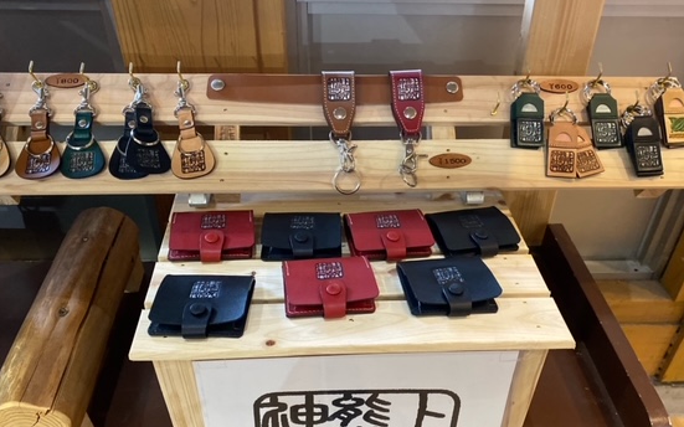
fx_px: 596
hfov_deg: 59.7
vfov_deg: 39.1
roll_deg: -1.7
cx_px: 348
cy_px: 268
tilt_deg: -40.9
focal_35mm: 32
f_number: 1.8
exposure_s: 1/60
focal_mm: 4.25
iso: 500
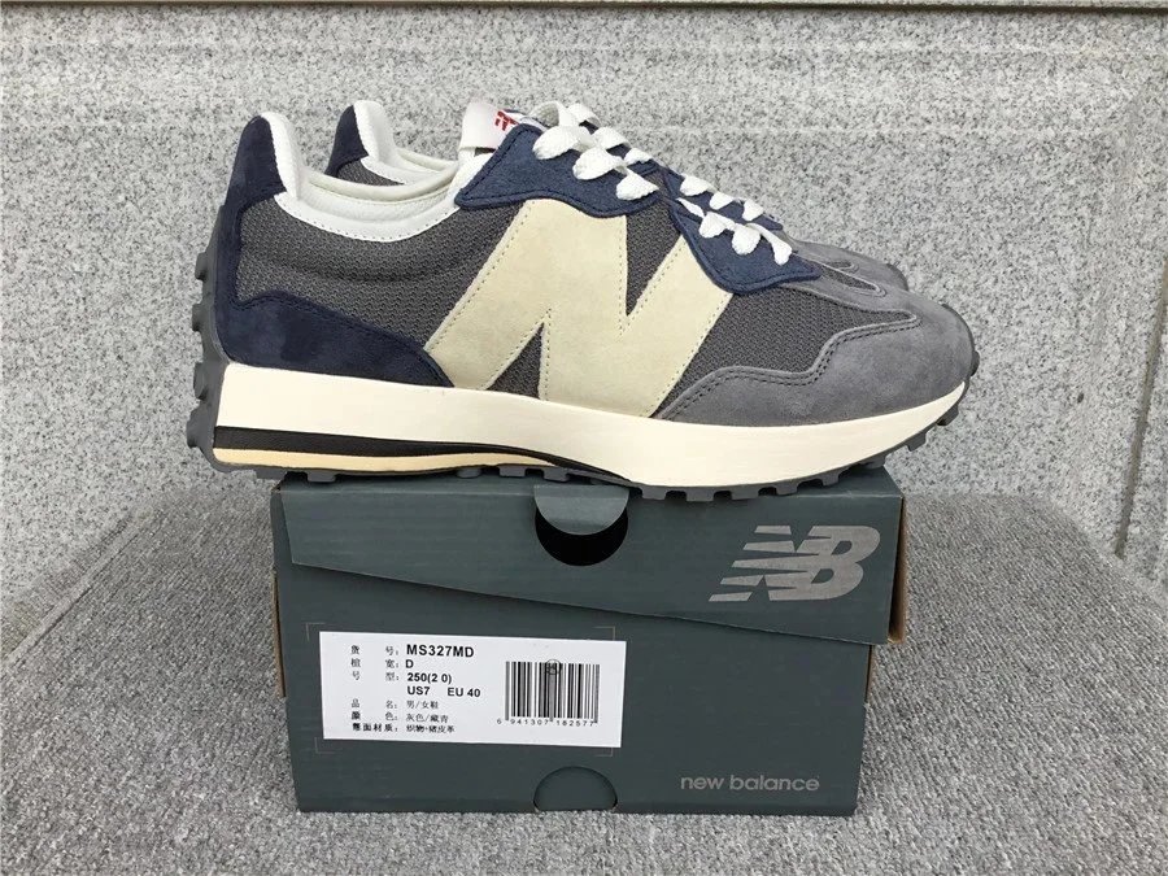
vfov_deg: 45.4
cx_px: 584
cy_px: 438
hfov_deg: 58.4
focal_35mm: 31
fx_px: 1046
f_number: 2.4
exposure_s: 1/120
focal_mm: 3.3
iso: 32
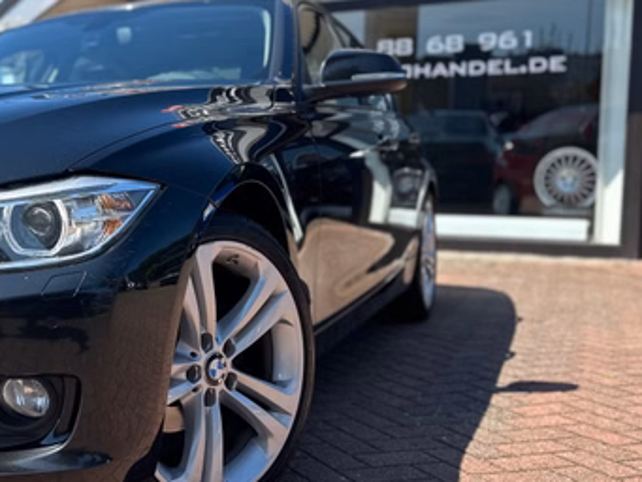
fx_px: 835
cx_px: 51
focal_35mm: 45
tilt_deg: -4.9
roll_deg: +0.1
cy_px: 230
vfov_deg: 32.2
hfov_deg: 38.8
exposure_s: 1/1916
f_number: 1.78
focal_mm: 6.86
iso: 80
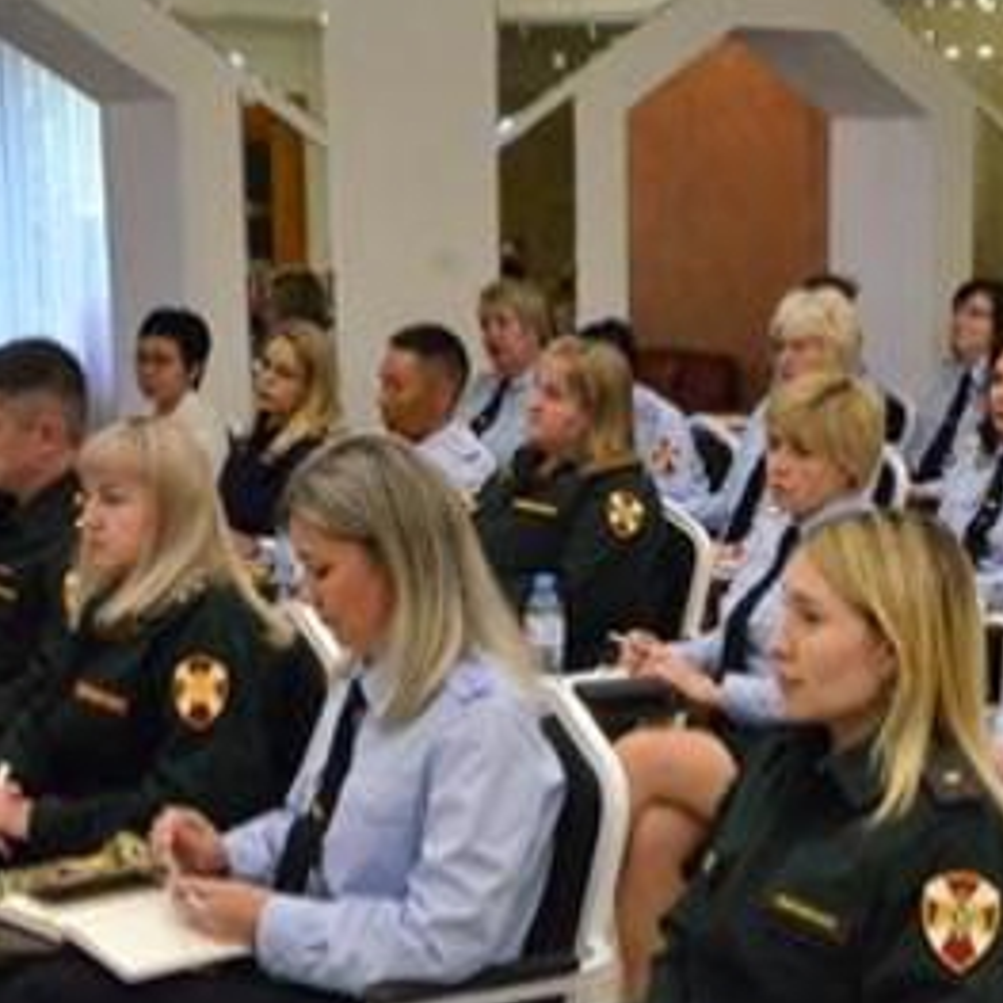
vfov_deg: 21.3
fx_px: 2623
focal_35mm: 80
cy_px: 831
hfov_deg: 21.5
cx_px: 728
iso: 3200
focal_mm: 22
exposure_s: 1/40
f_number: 14
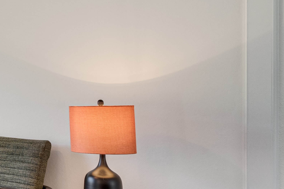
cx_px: -213
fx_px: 481
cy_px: 72
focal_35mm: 61
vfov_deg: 22.2
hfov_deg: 22.0
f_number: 11
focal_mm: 16
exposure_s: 1/40
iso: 320
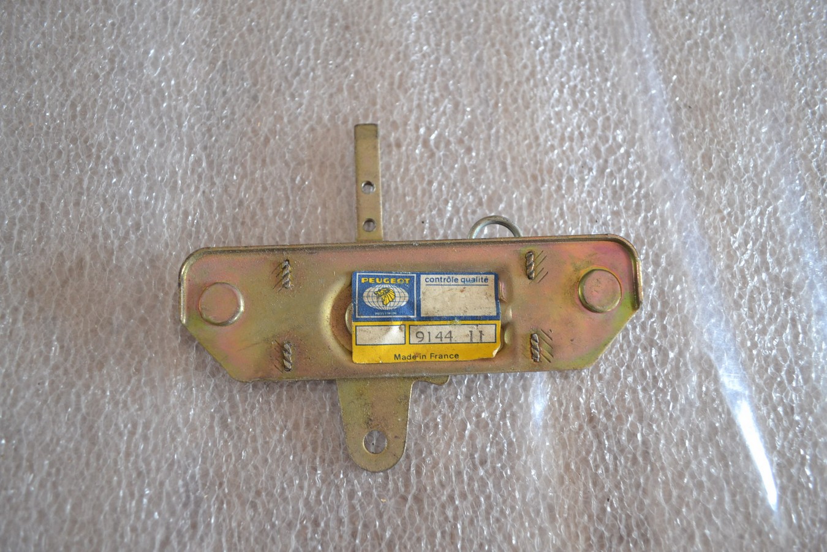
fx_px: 620
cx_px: 414
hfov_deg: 67.4
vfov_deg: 47.9
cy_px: 276
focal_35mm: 27
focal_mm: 18
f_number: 3.5
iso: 800
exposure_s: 1/13
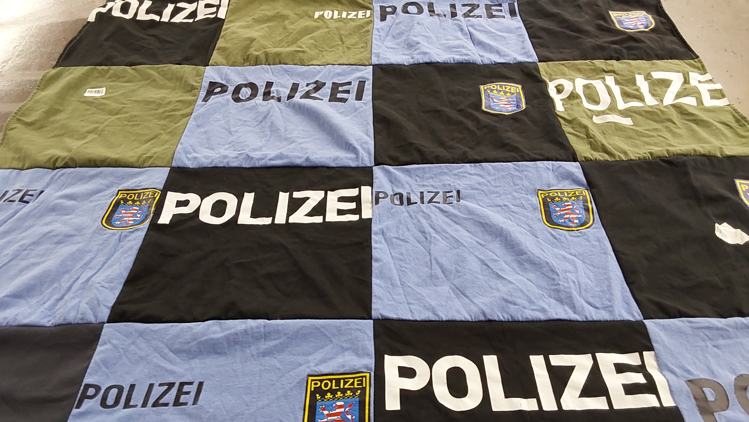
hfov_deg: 62.6
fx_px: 616
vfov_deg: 37.5
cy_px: 272
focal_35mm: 31
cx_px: 372
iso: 200
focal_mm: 2.91
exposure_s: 1/60
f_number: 1.9
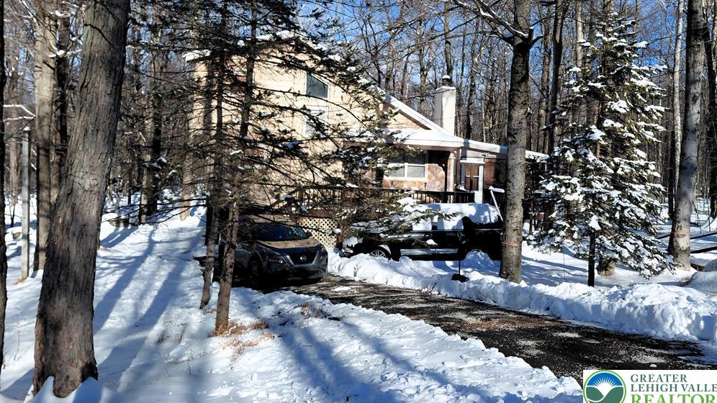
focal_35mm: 28
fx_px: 532
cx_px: 361
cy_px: 142
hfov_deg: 67.9
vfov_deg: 41.1
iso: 50
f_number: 1.8
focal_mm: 4.69
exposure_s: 1/2153
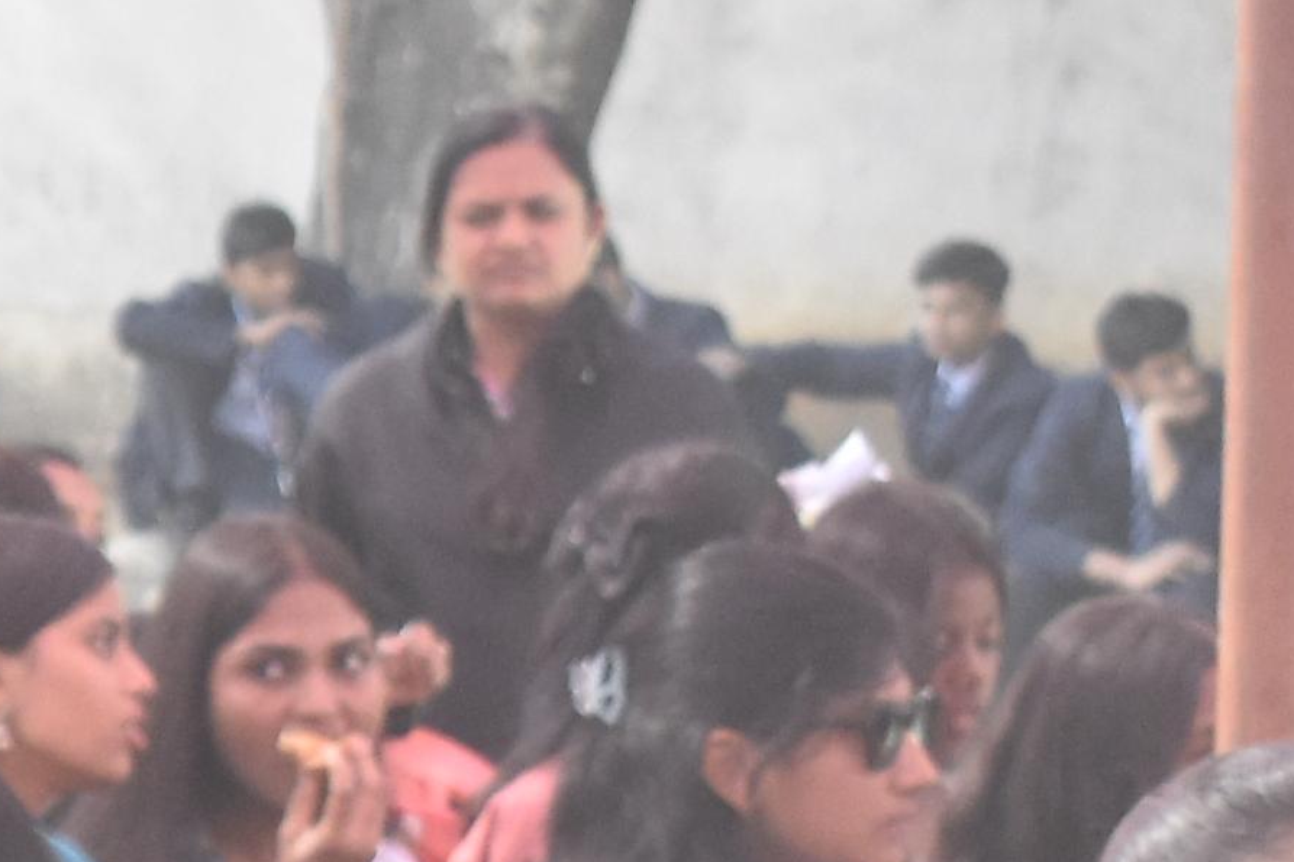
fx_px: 10506
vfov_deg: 4.7
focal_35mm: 292
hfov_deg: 6.5
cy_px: 1295
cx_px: -2350
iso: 1100
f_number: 4.2
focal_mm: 29
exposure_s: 1/500
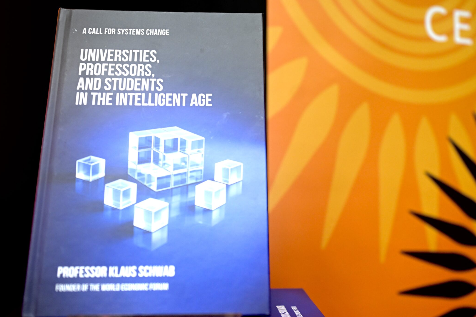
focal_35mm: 47
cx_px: 266
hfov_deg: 41.8
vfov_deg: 28.6
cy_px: 173
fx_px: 621
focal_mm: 38
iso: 1600
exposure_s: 1/100
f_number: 2.8
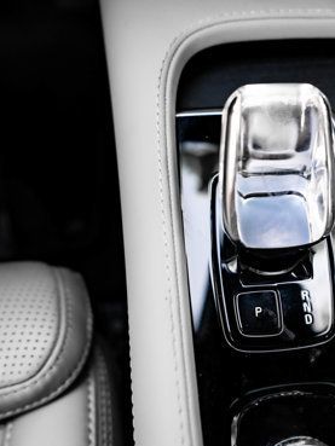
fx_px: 516
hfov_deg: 34.6
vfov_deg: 46.7
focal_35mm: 40
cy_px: 200
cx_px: 279
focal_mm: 24
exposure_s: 1/200
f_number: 3.2
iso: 640
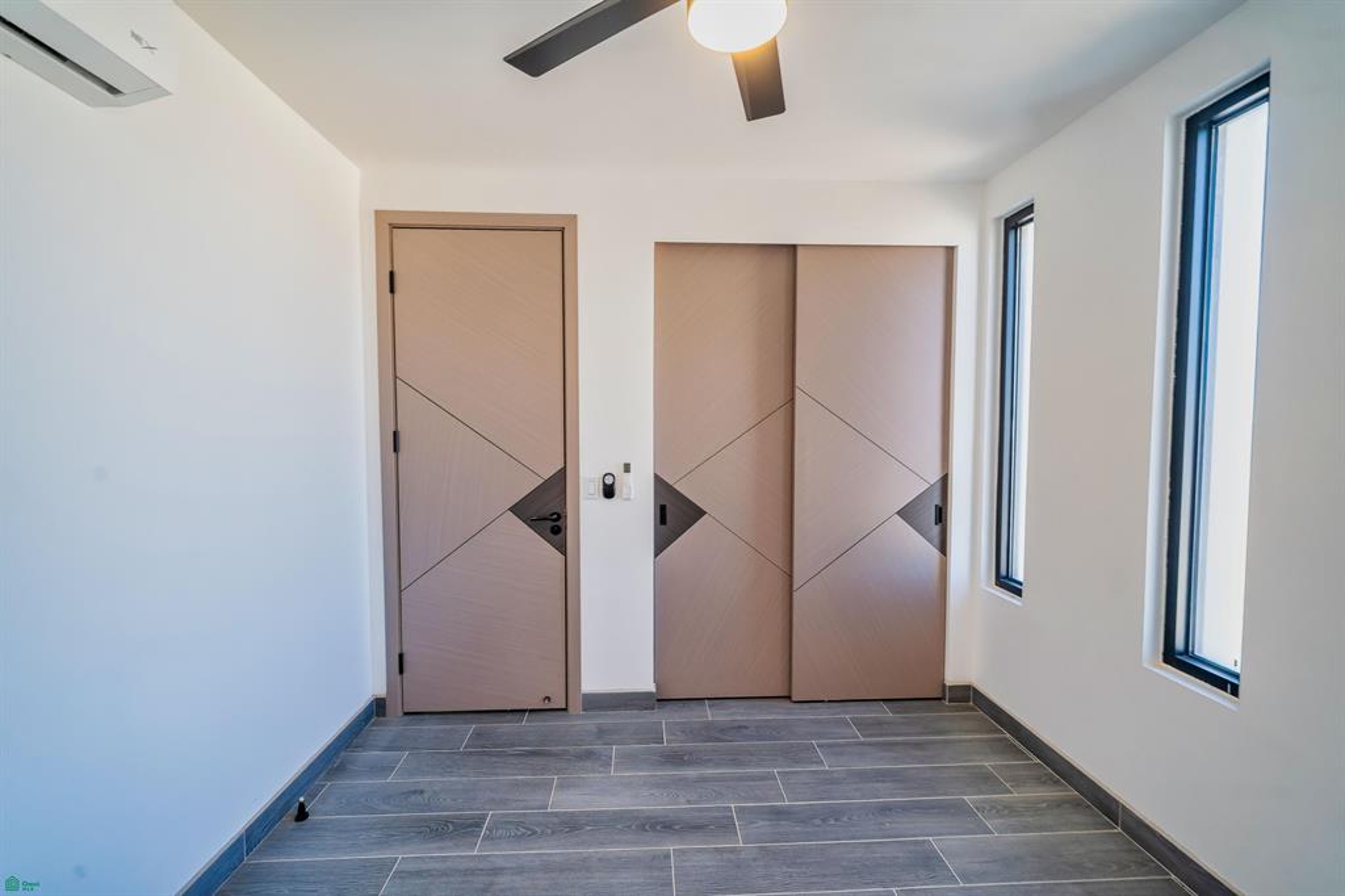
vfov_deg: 81.2
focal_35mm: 14
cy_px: 448
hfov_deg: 104.3
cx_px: 672
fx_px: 523
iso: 400
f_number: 5.6
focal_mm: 14
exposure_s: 1/45
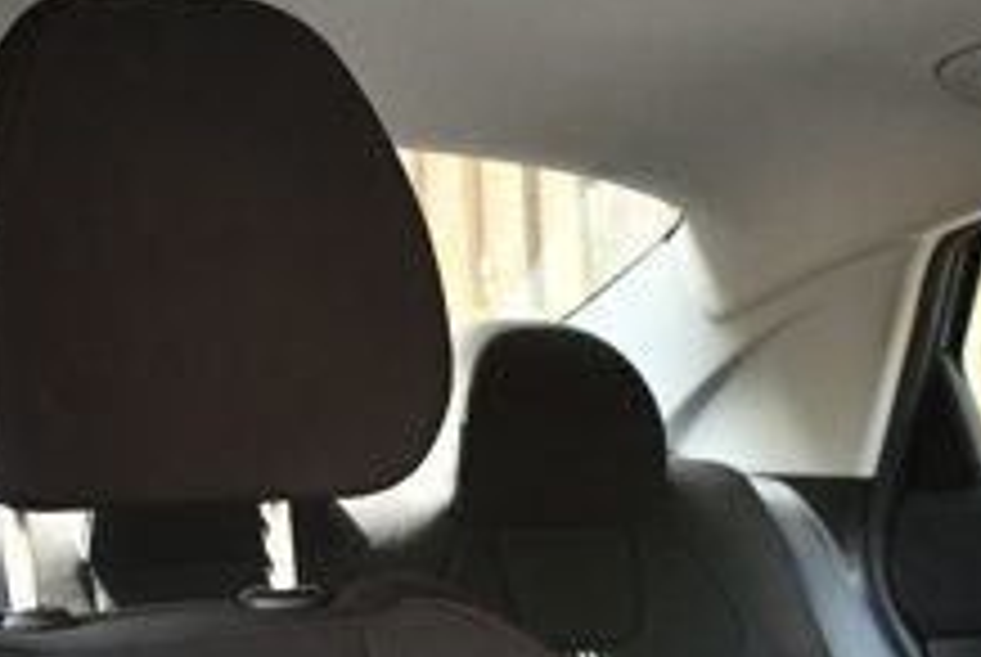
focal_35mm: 88
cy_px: 871
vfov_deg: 14.8
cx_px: 760
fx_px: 2401
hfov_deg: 22.8
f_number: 3.5
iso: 800
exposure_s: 1/125
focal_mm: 20
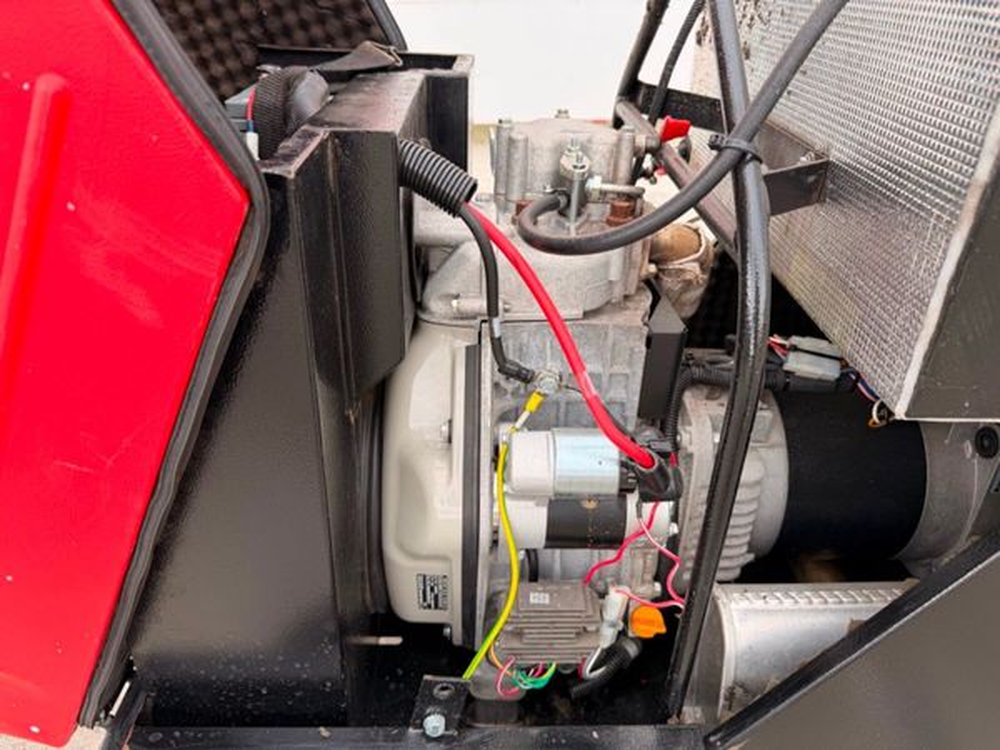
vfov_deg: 56.8
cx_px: 500
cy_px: 375
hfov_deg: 71.6
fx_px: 693
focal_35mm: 24
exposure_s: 1/205
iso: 80
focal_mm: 6.76
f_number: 1.78
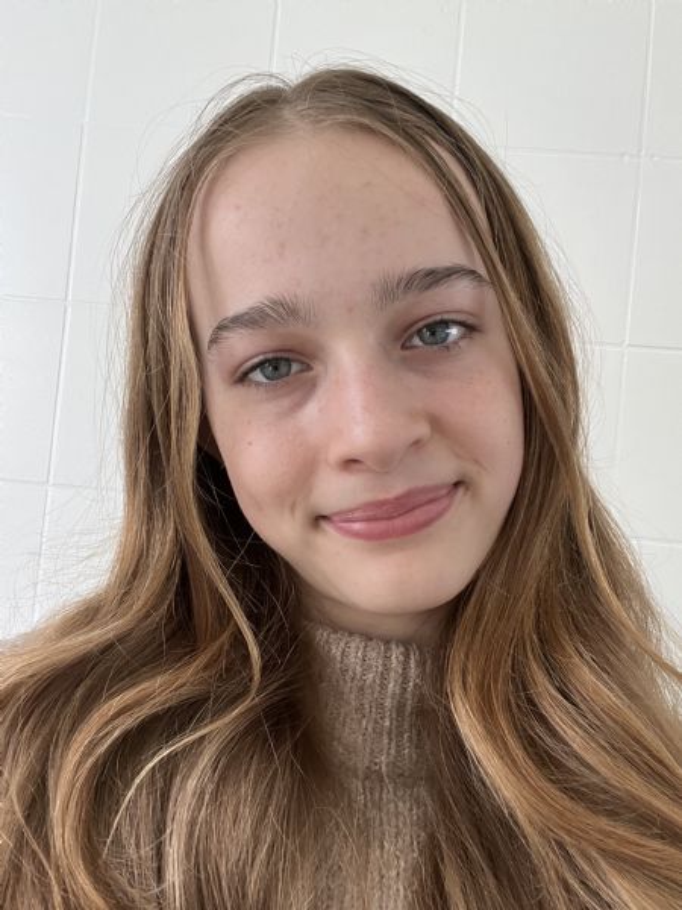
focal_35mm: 30
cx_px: 341
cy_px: 455
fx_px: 788
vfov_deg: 60.0
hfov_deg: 46.8
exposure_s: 1/102
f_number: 2.2
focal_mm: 2.71
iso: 100
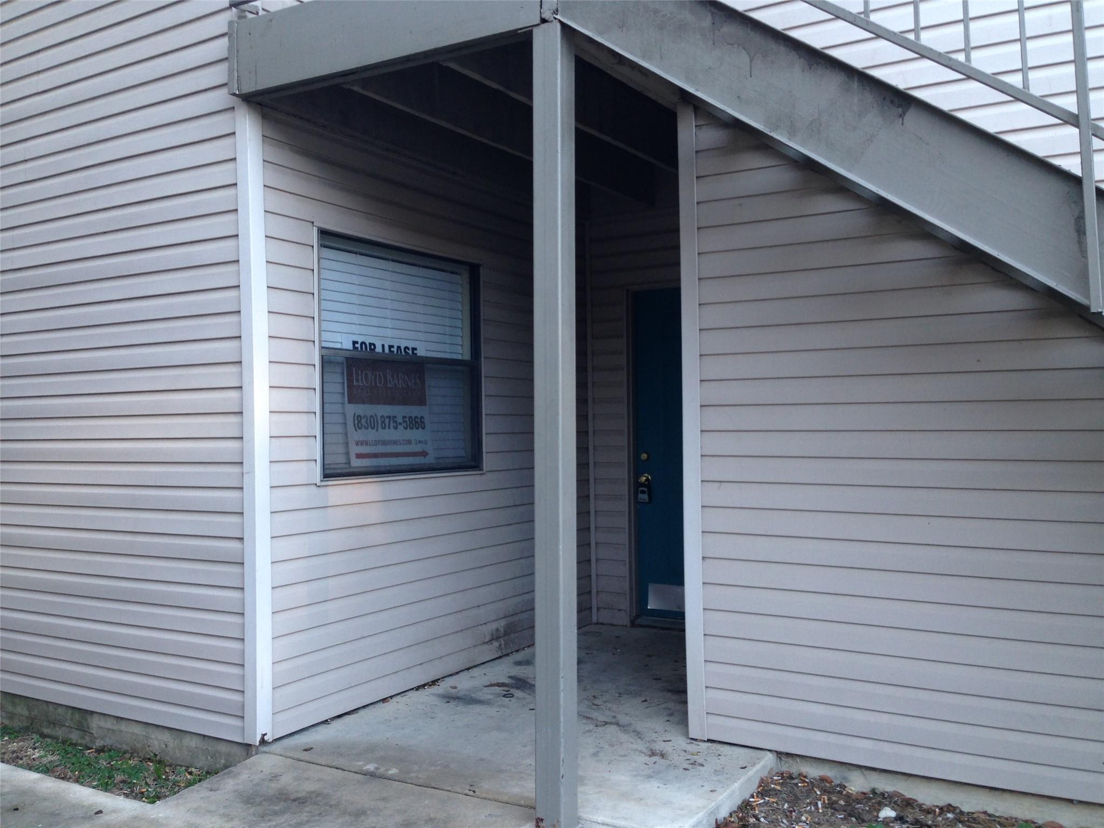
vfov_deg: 42.9
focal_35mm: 33
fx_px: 1052
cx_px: 552
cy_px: 414
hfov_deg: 55.4
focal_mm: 4.12
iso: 50
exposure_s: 1/34
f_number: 2.4
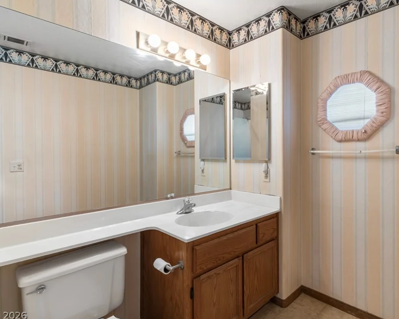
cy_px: 156
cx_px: 229
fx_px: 236
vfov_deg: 68.1
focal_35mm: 20
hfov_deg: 79.9
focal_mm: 17
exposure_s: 1/6
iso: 400
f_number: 8
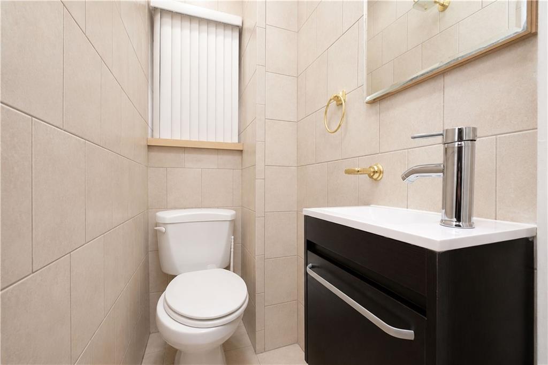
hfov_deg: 100.4
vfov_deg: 77.3
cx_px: 274
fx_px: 228
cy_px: 182
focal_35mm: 15
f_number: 9
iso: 1600
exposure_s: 1/80
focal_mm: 10
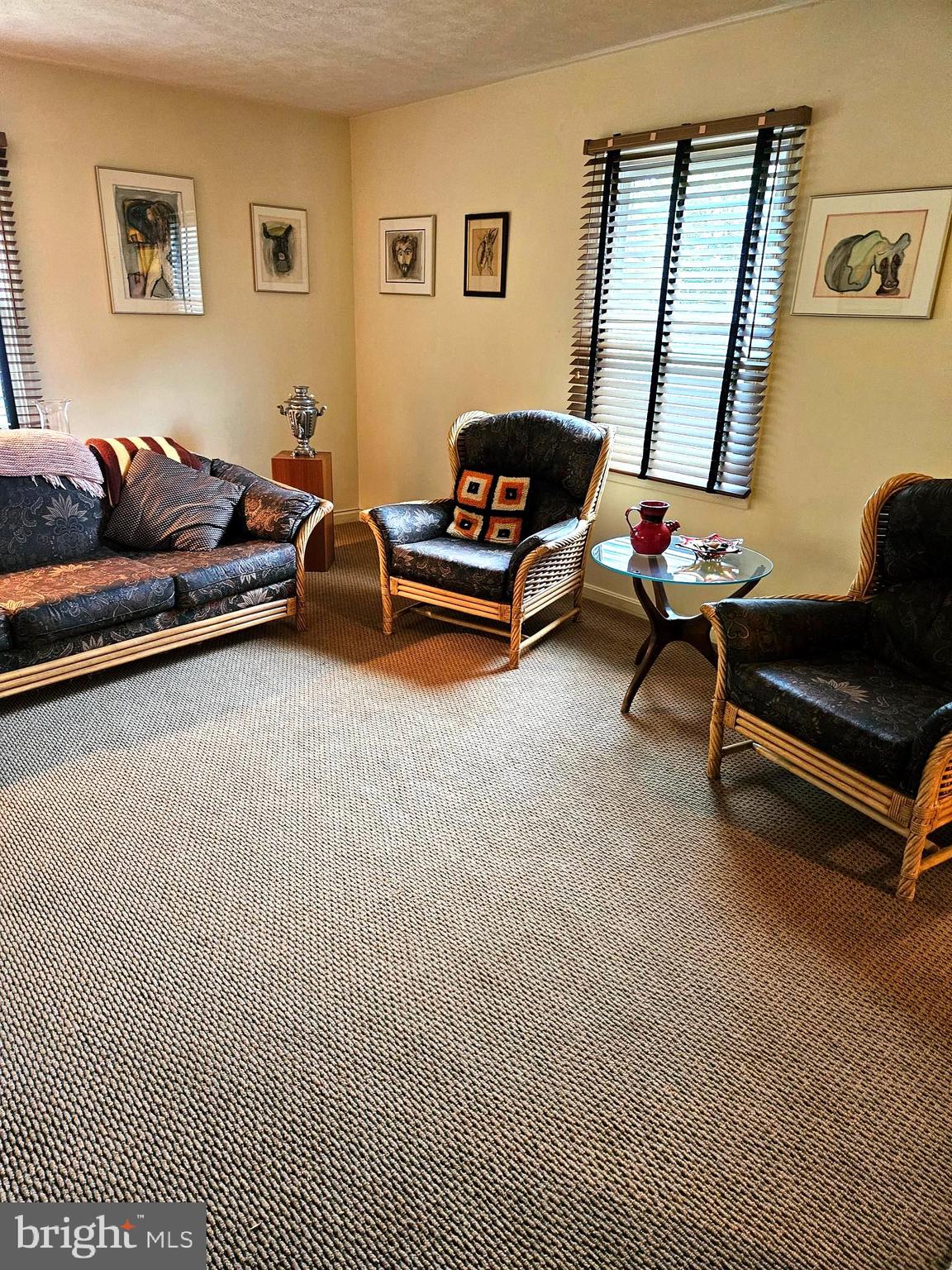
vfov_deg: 73.9
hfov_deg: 58.9
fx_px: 843
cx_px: 476
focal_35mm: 23
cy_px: 635
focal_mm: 5.4
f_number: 1.8
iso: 500
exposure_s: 1/60
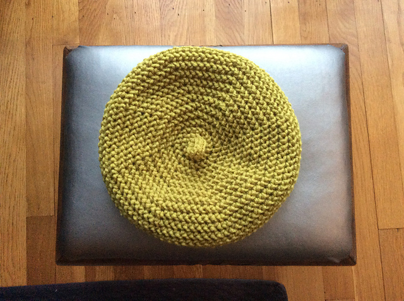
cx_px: 202
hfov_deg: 56.9
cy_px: 150
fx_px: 373
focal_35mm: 32
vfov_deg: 44.1
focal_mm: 3.3
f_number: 2.4
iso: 250
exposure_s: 1/17
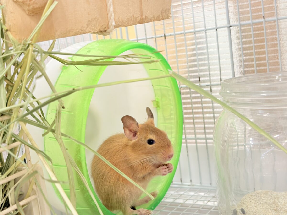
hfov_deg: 36.8
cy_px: 108
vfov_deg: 28.0
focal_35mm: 52
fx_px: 431
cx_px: 144
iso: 125
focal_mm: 5.96
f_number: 1.6
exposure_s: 1/50
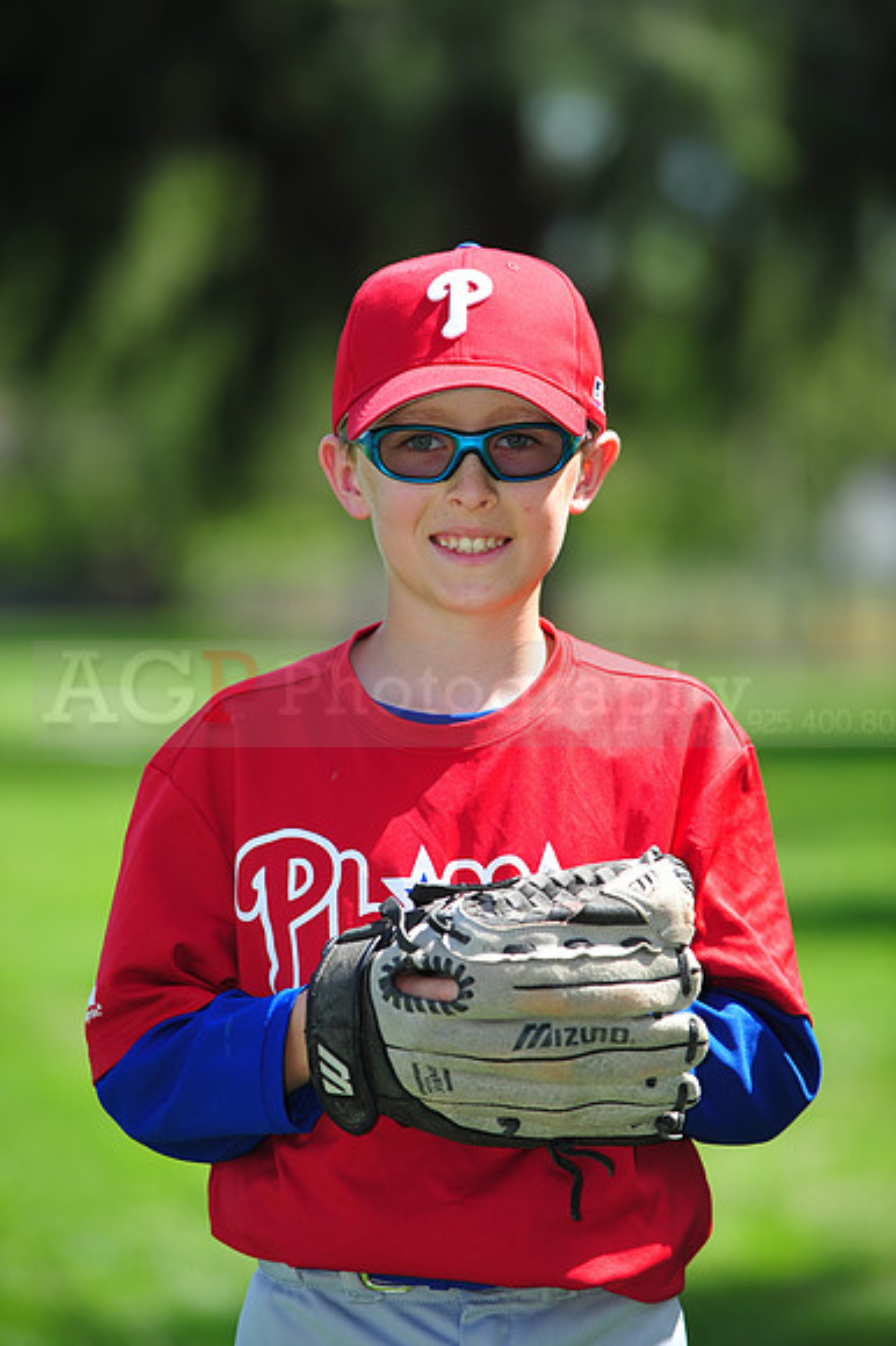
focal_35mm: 200
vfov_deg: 10.3
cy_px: 673
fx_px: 7475
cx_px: 448
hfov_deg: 6.9
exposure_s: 1/640
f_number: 4.5
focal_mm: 200
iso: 200
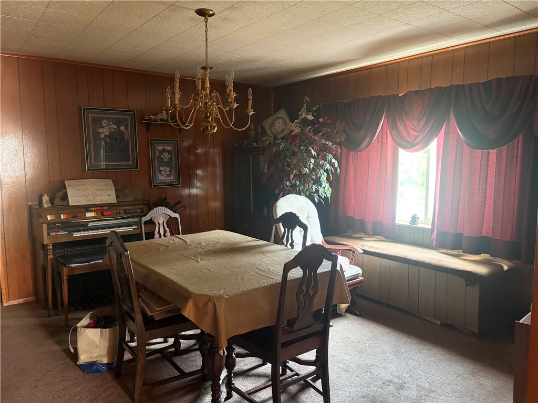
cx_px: 269
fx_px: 404
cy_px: 202
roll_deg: +0.9
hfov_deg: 67.3
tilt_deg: -5.5
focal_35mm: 26
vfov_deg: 53.1
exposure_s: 1/42
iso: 500
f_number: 1.6
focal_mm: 5.96
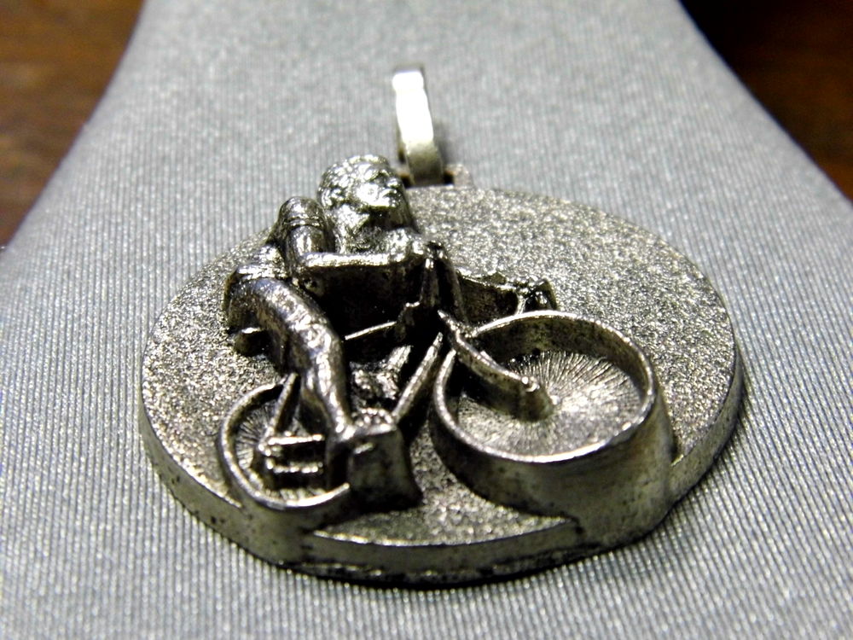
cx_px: 426
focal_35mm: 106
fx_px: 2612
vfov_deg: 14.0
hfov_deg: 18.5
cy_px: 320
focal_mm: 19
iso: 400
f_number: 4.5
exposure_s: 1/22
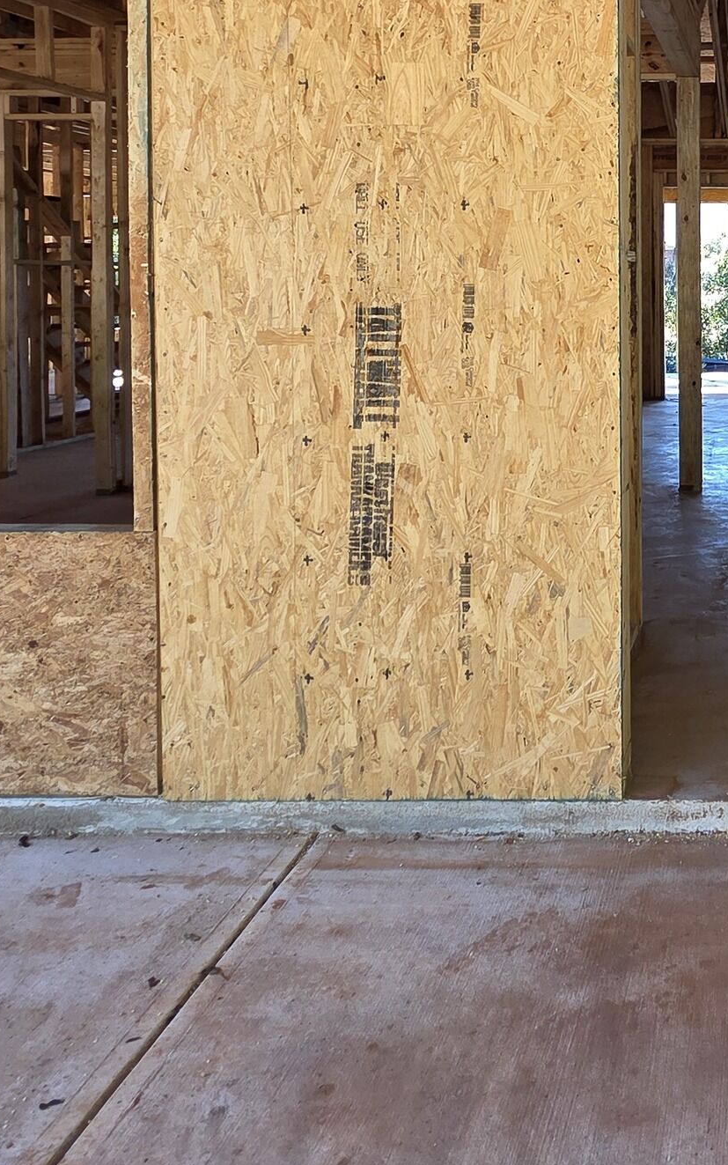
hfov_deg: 34.3
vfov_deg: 57.0
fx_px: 1016
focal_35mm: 32
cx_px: 794
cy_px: 309
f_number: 2.2
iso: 64
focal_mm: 2.2
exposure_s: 1/120
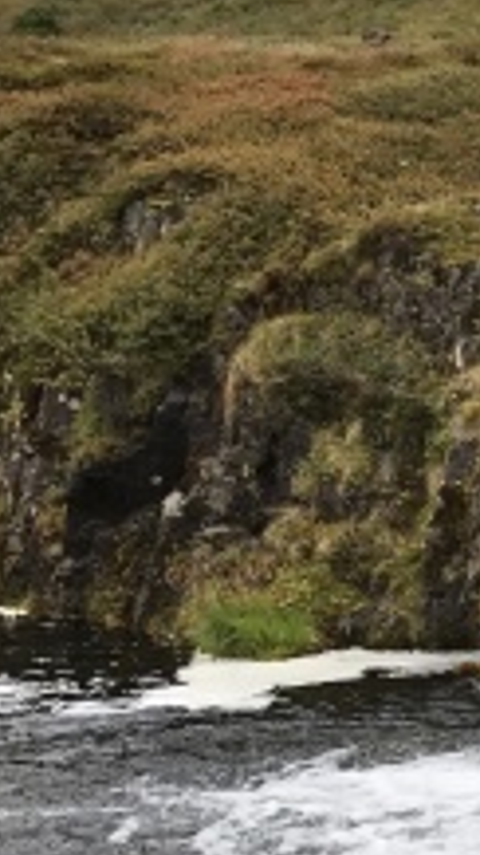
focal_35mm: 90
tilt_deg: -8.3
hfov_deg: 11.5
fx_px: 2037
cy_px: 615
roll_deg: +0.2
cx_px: 1090
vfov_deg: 23.5
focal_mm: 3.99
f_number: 1.8
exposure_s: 1/870
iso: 20
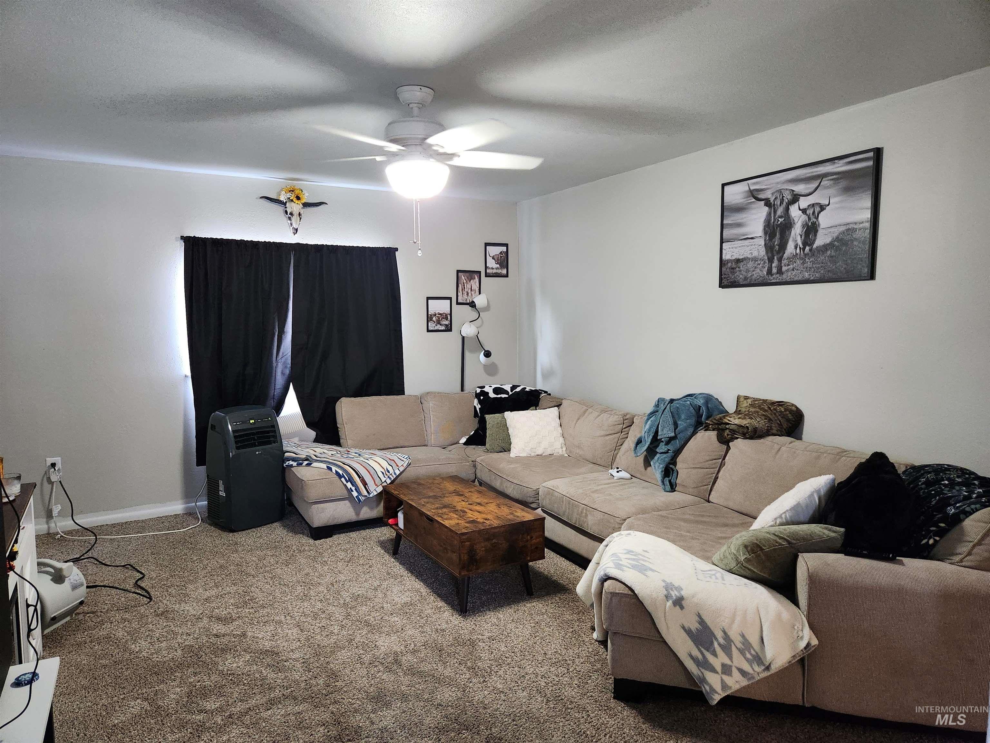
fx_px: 658
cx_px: 495
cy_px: 372
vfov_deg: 58.9
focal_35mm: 23
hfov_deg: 73.9
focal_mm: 5.4
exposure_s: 1/120
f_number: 1.8
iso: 800
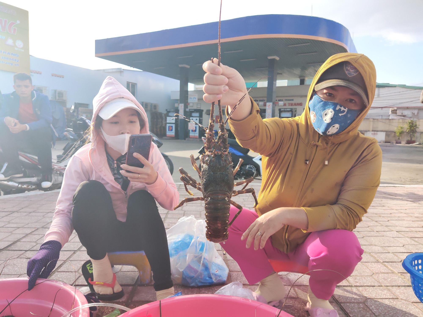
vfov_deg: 54.9
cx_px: 212
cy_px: 158
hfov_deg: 69.4
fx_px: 305
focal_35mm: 25
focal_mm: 4.71
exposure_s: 1/1942
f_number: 1.7
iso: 50
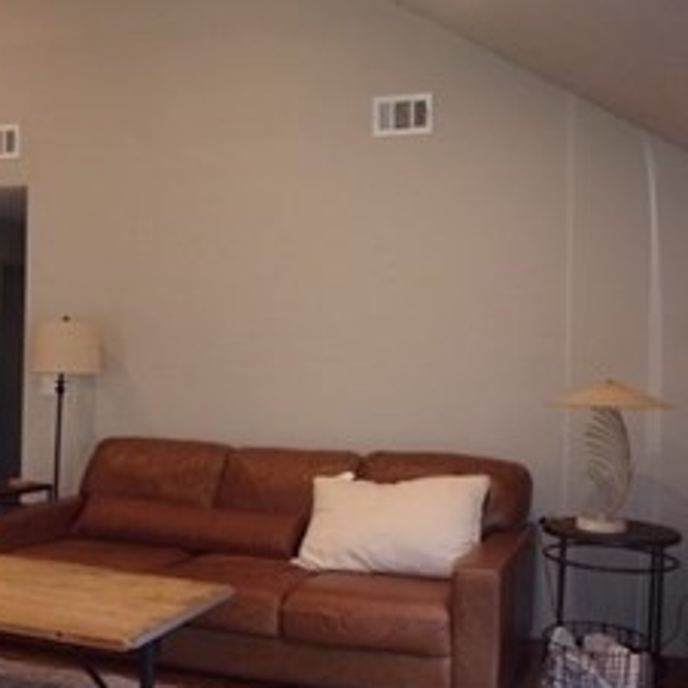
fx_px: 854
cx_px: 338
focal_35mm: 38
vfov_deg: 43.8
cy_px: 368
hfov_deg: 43.9
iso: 400
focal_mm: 5.1
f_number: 3.9
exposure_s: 1/34
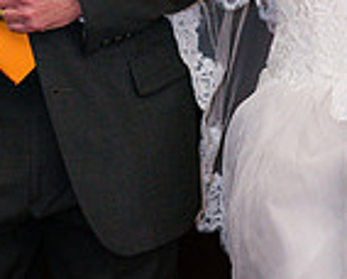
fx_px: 3856
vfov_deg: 4.1
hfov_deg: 5.2
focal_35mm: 375
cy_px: -232
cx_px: 128
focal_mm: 85
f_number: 3.2
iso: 800
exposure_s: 1/200
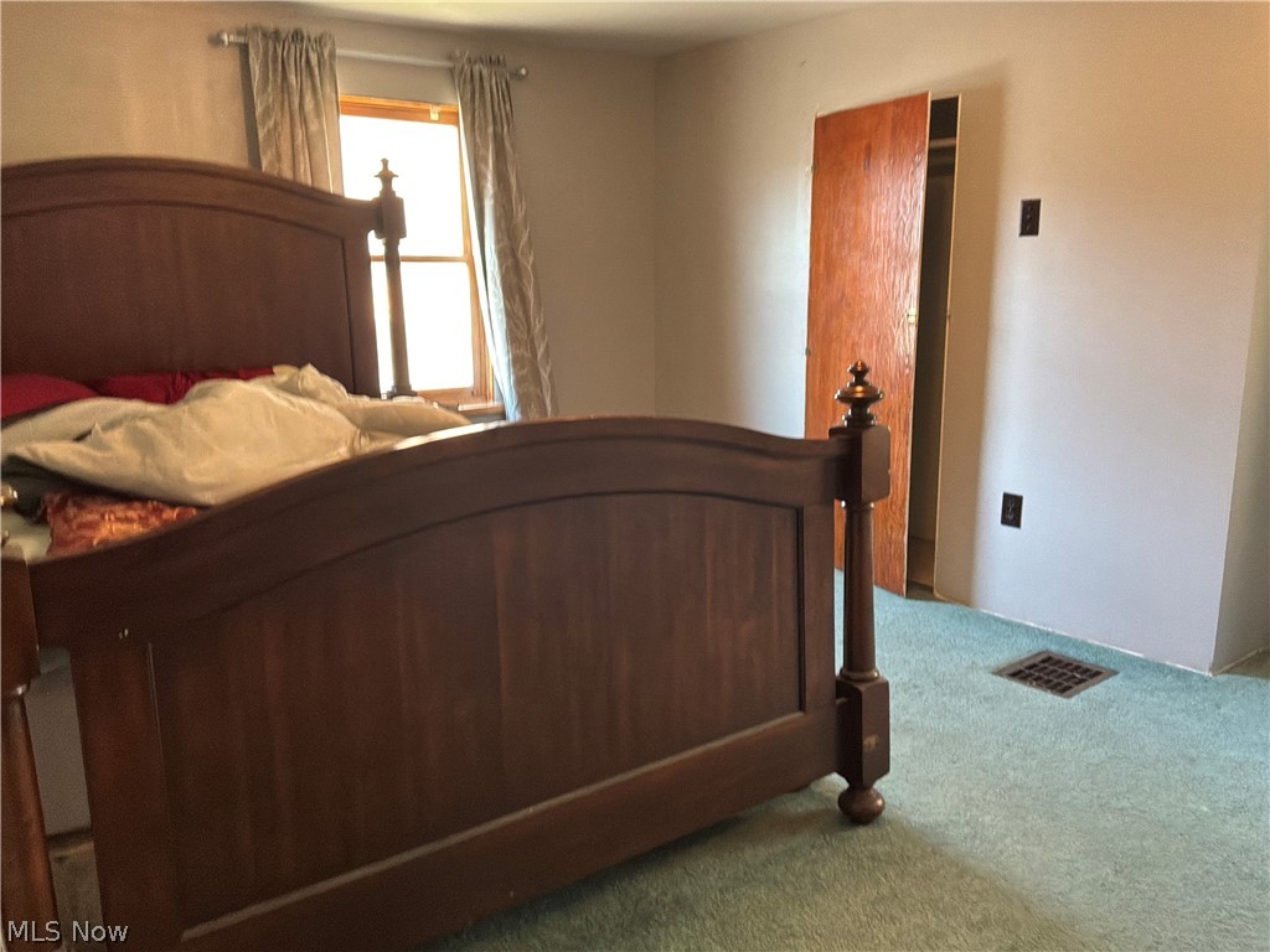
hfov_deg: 63.4
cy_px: 476
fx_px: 1027
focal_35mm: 28
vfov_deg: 49.7
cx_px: 635
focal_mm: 3
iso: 250
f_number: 1.8
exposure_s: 1/40
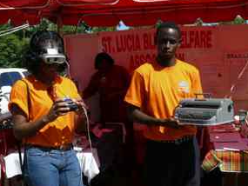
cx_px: 133
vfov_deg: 24.5
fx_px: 423
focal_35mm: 59
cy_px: 146
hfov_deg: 32.7
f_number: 6.3
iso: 100
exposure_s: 1/400
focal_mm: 7.4
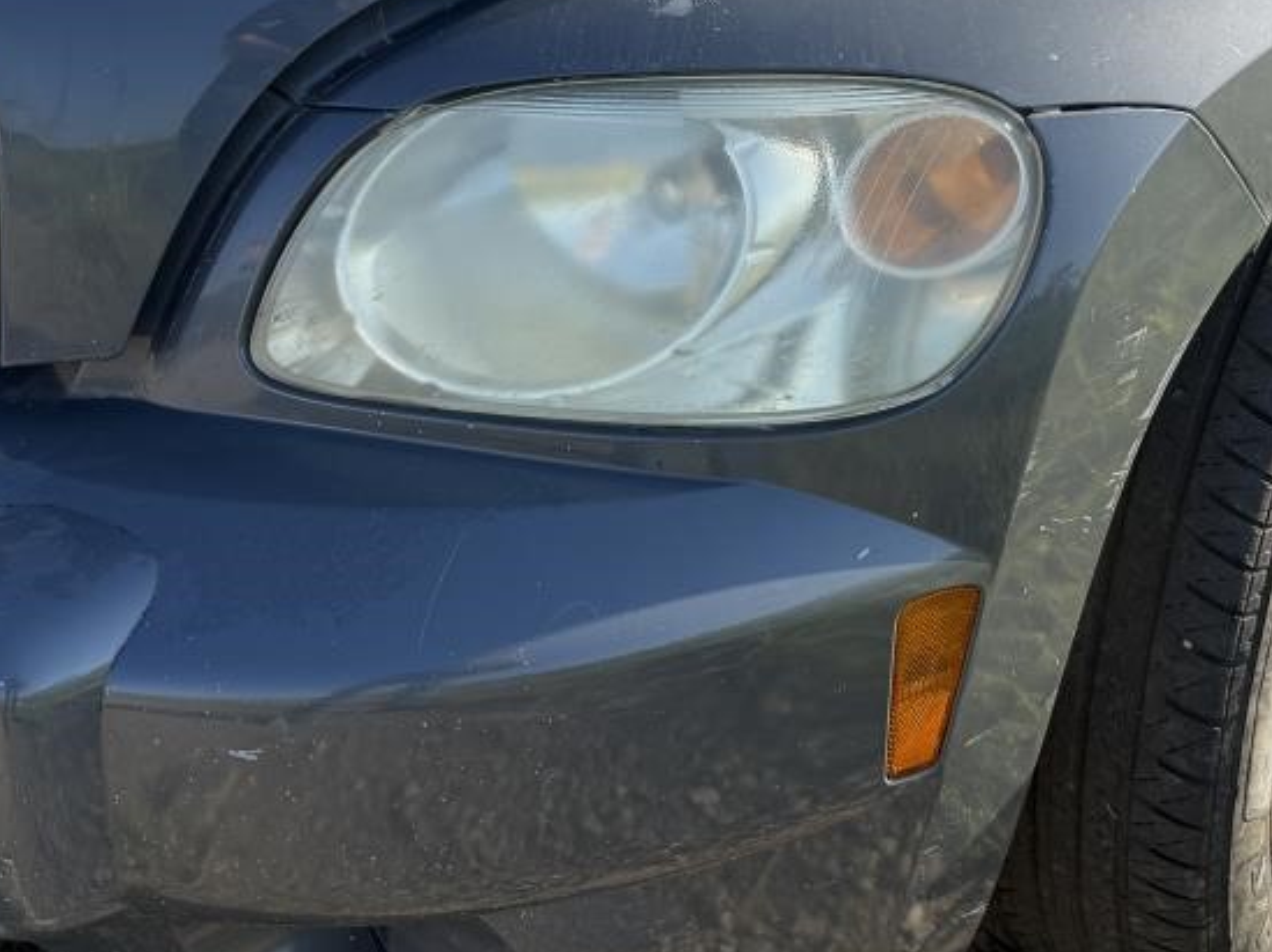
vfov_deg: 25.5
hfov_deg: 34.4
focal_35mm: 56
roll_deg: +0.9
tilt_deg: -19.7
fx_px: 2056
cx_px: 683
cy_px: 155
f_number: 1.78
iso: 100
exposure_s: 1/1812
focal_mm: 6.76
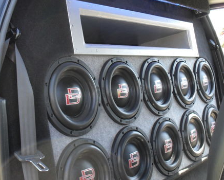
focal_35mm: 50
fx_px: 332
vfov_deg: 30.2
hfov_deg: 37.3
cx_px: 116
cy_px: 77
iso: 100
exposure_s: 1/45
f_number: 3.2
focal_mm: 6.3
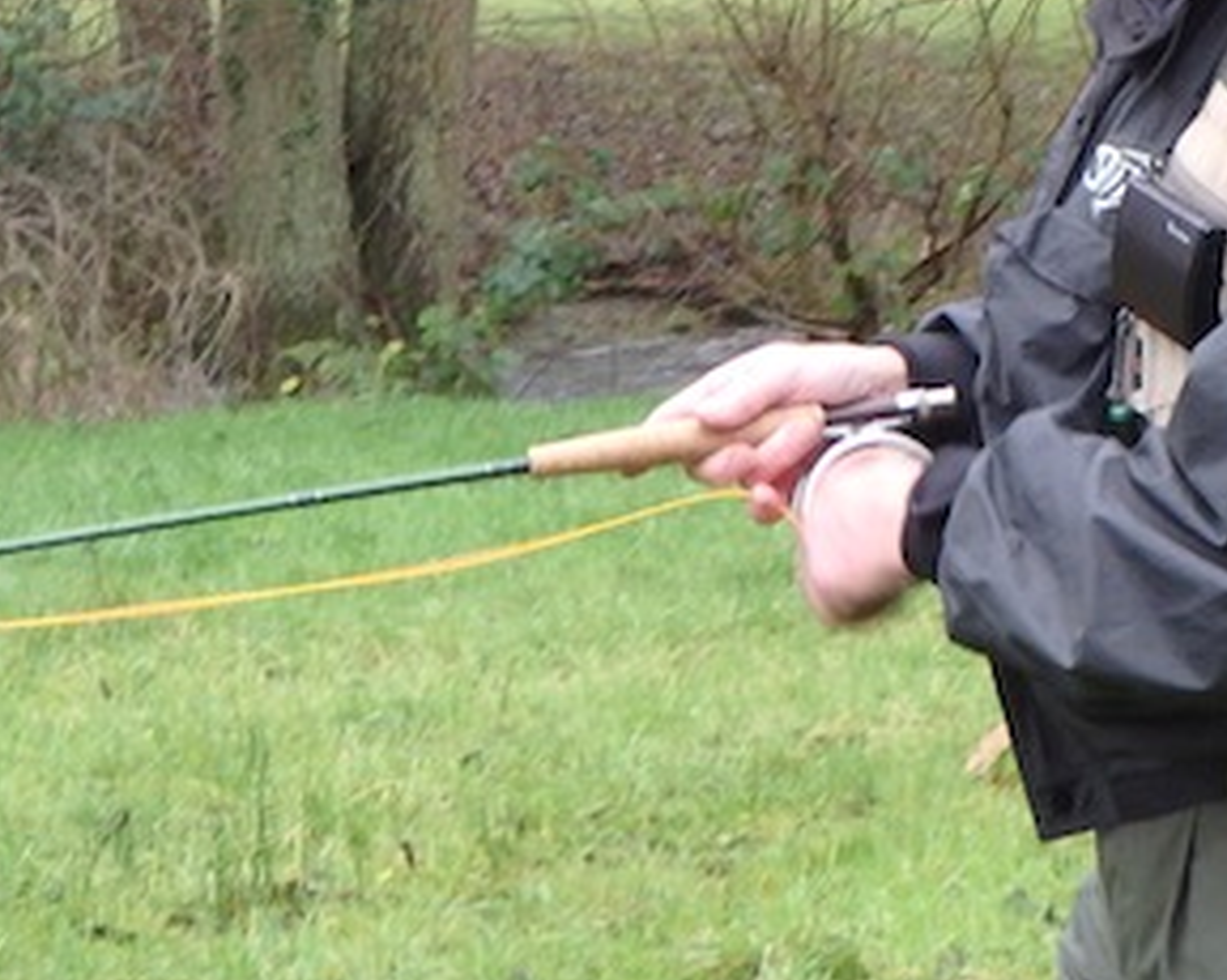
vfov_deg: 12.3
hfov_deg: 15.8
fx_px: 4427
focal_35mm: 122
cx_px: 626
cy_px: -209
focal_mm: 8.1
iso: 250
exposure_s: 1/50
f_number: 5.2
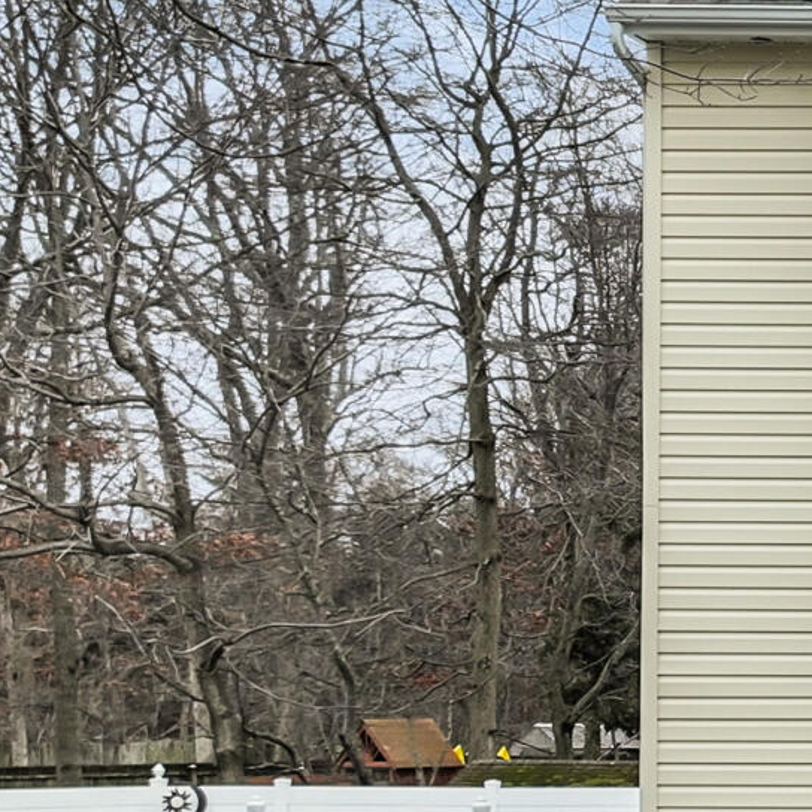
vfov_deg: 14.9
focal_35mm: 117
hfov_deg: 12.3
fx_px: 3105
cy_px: 483
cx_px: 1863
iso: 130
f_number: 2.8
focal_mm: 12.29
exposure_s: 1/320
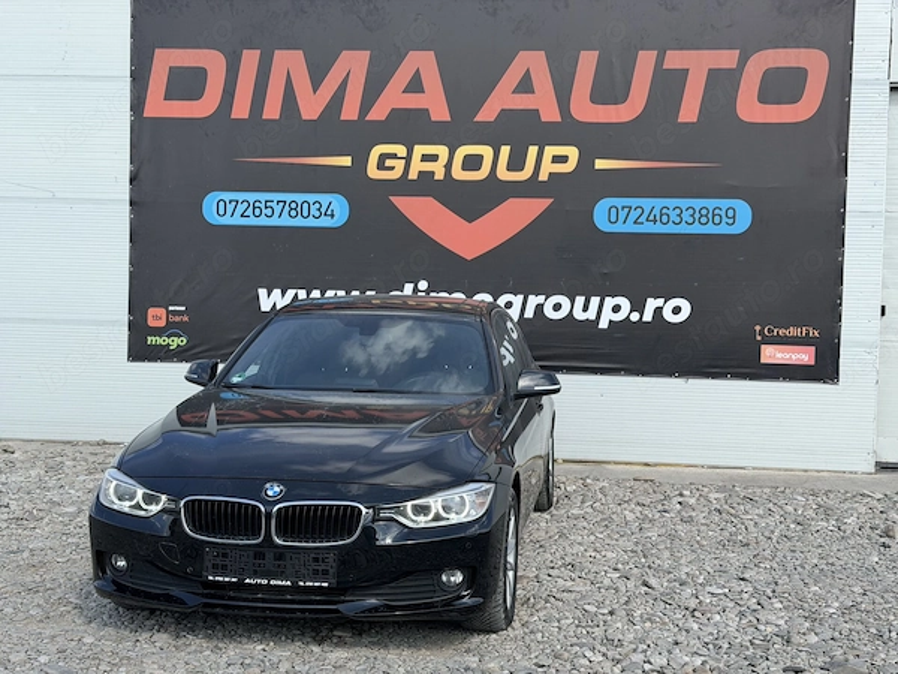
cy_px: 337
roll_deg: -0.8
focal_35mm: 48
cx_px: 449
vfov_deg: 30.3
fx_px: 1245
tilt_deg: -2.7
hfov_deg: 39.7
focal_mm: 6.76
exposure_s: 1/2146
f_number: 1.78
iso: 64
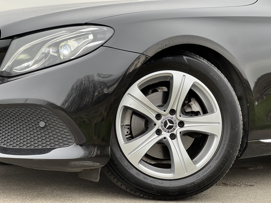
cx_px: 136
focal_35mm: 78
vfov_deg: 18.9
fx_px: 611
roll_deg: -2.7
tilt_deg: -2.9
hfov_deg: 25.0
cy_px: 100
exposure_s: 1/121
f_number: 2.8
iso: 64
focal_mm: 9
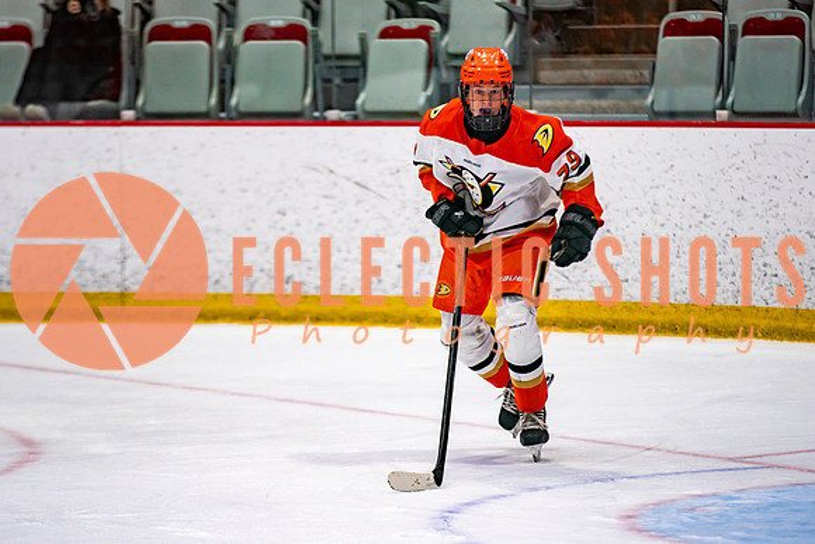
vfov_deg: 5.5
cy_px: 293
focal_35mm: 252
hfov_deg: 8.2
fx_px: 5699
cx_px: 376
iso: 640
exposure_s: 1/640
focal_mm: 190
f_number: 2.8
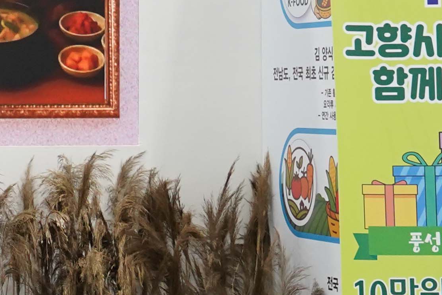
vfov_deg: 7.5
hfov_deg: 10.2
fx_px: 2259
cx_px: -475
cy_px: 146
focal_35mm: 184
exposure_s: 1/160
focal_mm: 34
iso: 2000
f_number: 4
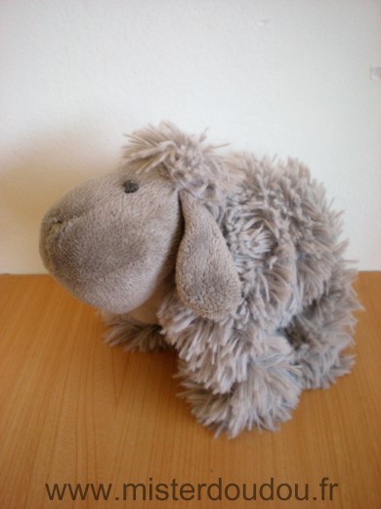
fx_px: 558
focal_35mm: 38
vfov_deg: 49.0
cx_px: 190
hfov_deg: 37.7
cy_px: 254
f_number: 3.1
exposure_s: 1/45.7
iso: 200
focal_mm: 6.3
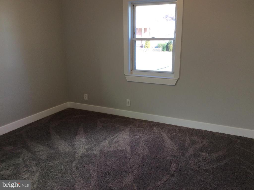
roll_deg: +1.0
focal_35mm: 32
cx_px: 127
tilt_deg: -14.1
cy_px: 95
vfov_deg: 44.1
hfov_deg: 56.9
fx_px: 234
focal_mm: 3.3
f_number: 2.4
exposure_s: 1/60
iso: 32
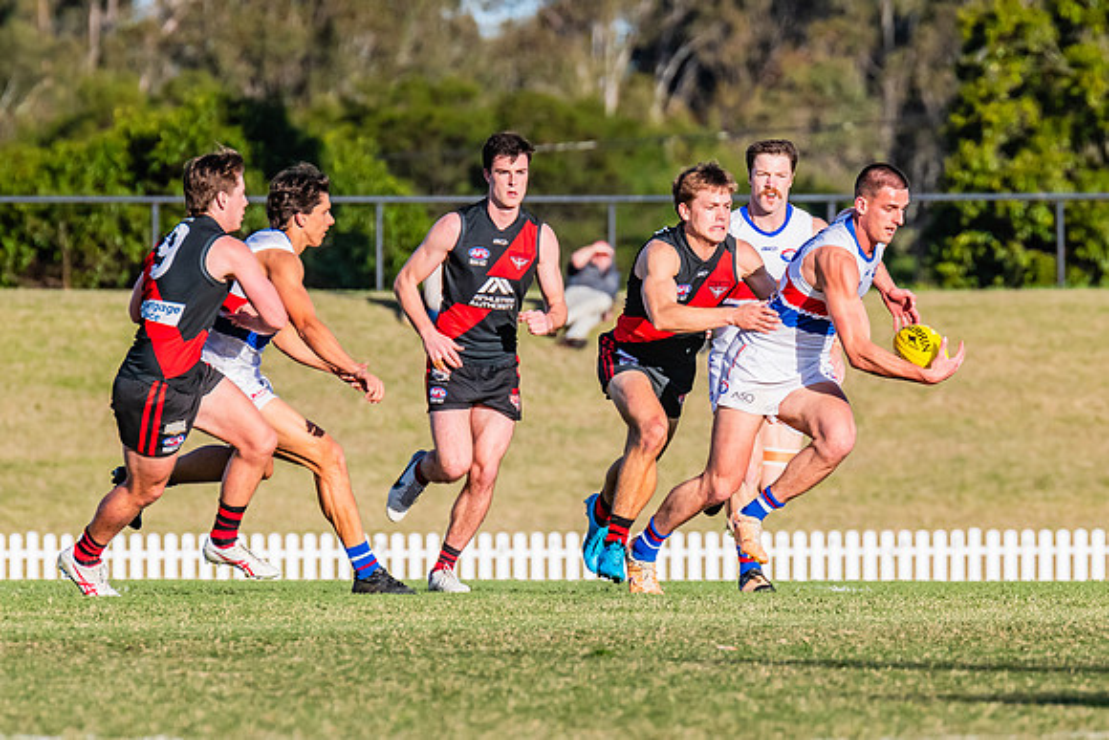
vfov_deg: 2.0
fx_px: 21160
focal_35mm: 687
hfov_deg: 3.0
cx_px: 793
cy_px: 297
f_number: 9
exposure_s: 1/1600
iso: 800
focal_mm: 420
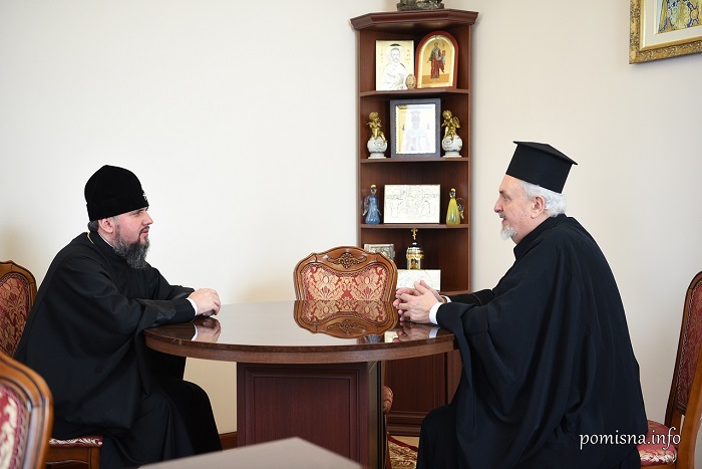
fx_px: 936
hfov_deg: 41.1
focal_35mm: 48
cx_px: 351
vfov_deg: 28.1
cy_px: 234
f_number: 2.8
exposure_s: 1/125
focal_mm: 48
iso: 1250
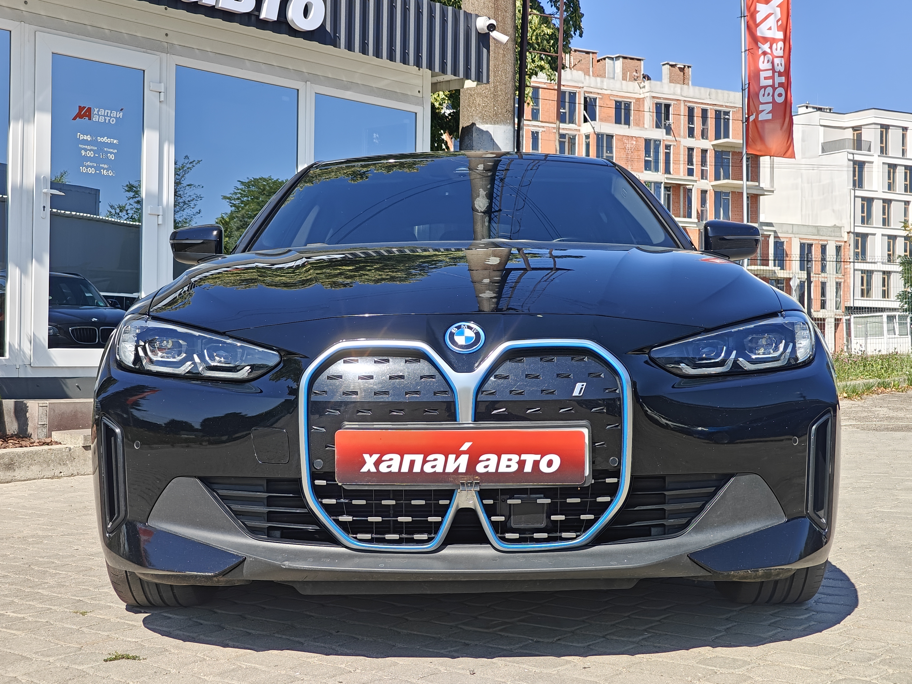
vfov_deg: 30.9
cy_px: 342
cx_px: 456
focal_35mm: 47
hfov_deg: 40.4
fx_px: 1238
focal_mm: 7.08
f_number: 2
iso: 64
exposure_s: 1/1621
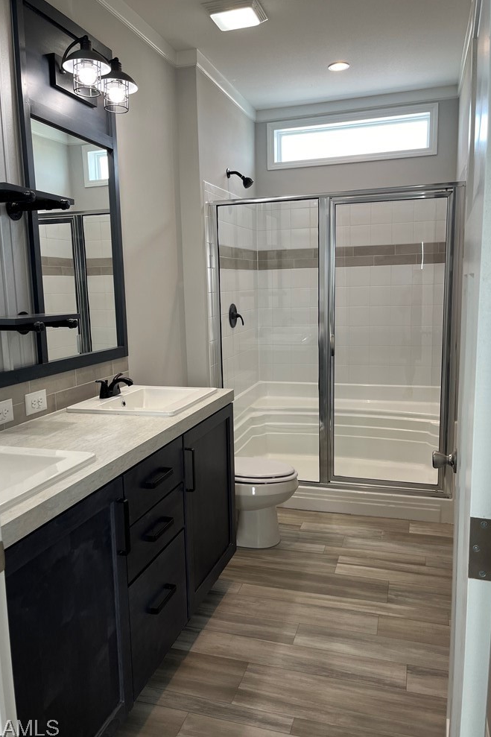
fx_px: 573
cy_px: 368
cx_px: 223
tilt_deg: -8.4
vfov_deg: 65.5
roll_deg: +2.4
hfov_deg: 46.3
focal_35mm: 28
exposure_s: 1/120
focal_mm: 5.1
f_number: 1.6
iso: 64
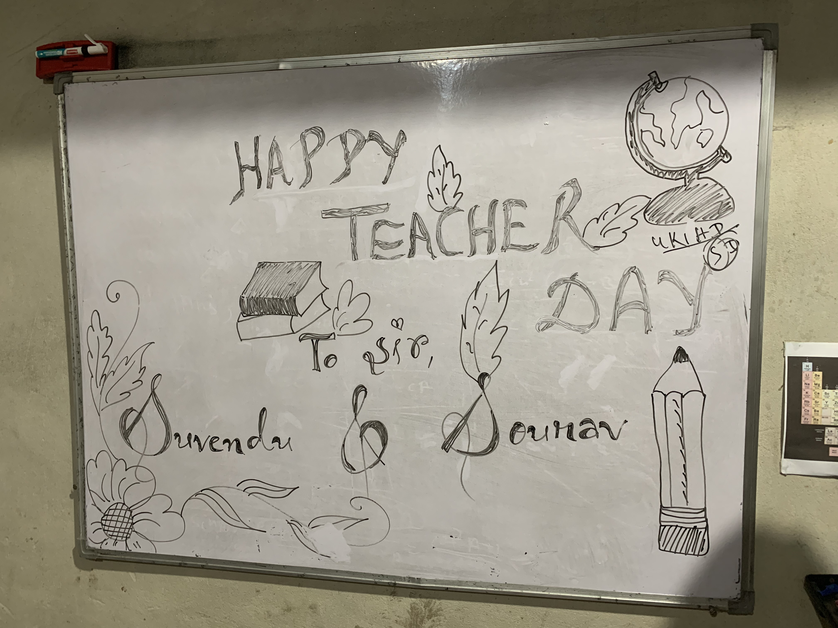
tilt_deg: -5.0
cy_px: 314
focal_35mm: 26
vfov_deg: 53.1
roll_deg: +0.5
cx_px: 419
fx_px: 629
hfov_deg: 67.3
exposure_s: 1/50
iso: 200
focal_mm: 4.25
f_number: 1.8
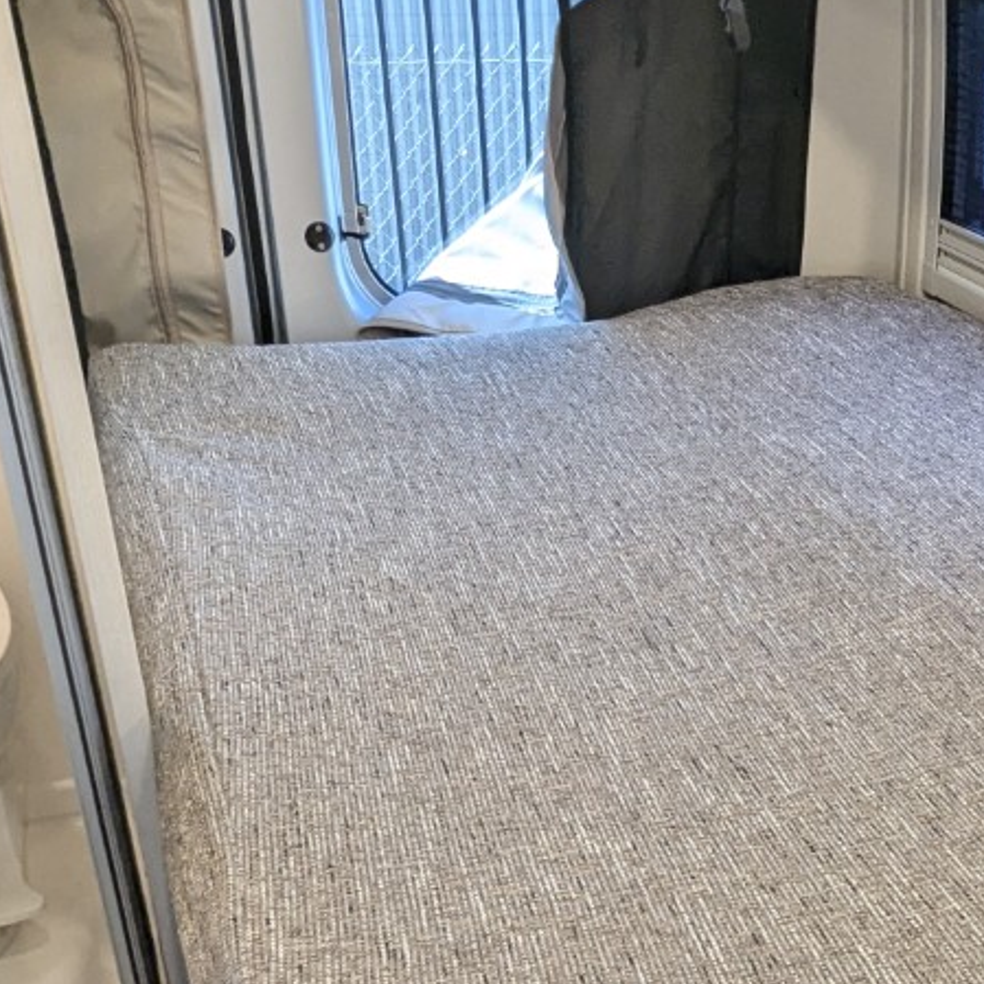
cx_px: 716
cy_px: 739
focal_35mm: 44
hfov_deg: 37.6
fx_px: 1415
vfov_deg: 37.4
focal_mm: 2.35
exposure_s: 1/76.8
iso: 209
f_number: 2.2
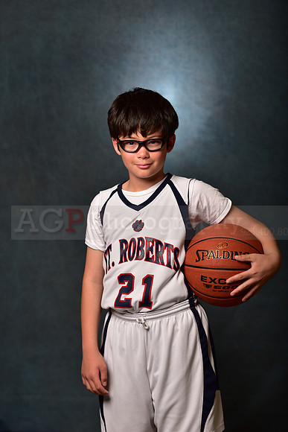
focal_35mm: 95
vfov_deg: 21.5
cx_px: 144
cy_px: 216
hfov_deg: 14.4
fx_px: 1139
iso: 250
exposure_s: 1/250
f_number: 4.5
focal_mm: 95
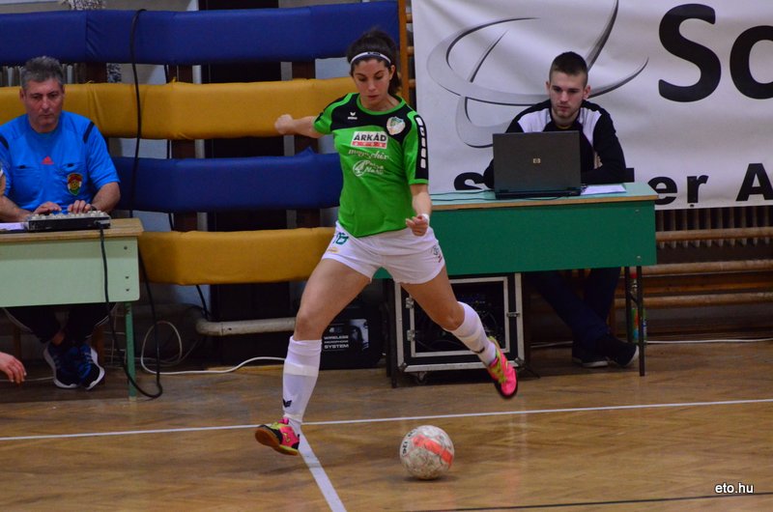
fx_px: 6750
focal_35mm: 315
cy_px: 256
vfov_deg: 4.3
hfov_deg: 6.6
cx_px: 386
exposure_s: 1/400
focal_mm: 210
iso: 5000
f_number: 5.3
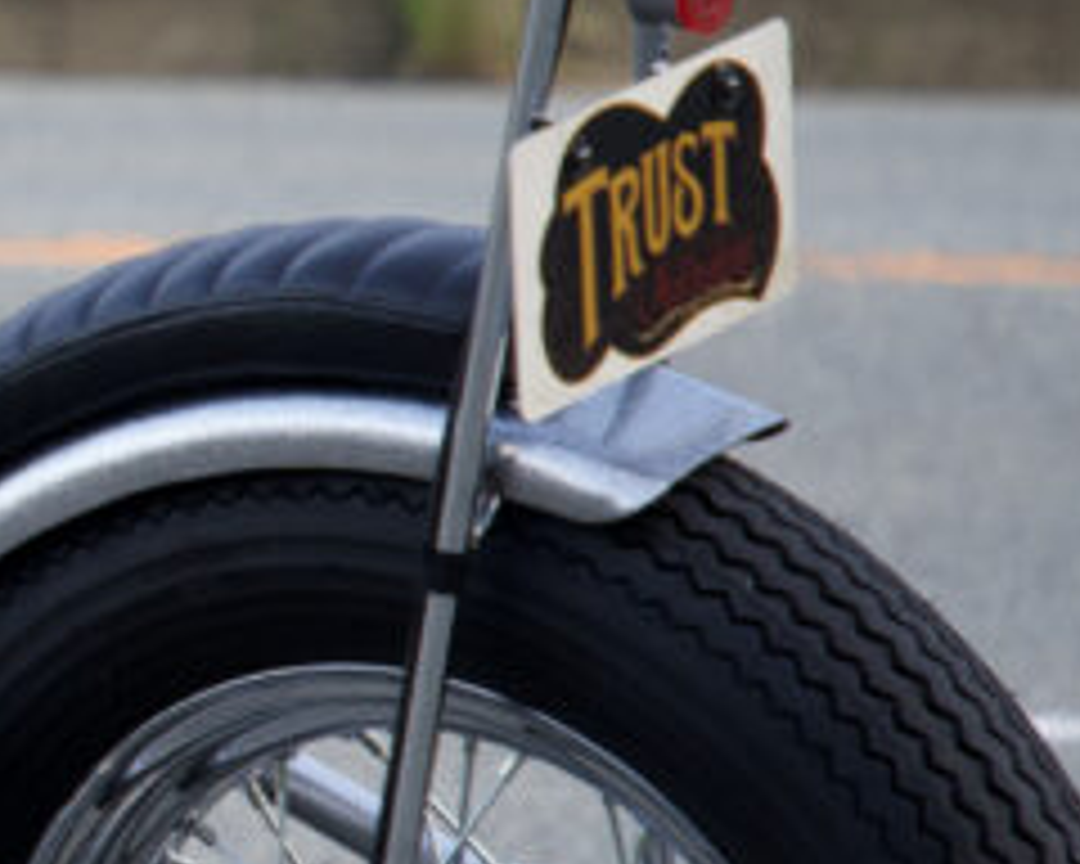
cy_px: 290
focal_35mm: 617
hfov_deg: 3.1
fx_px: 19722
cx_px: -945
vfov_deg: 2.5
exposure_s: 1/160
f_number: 5.6
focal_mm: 154
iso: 640
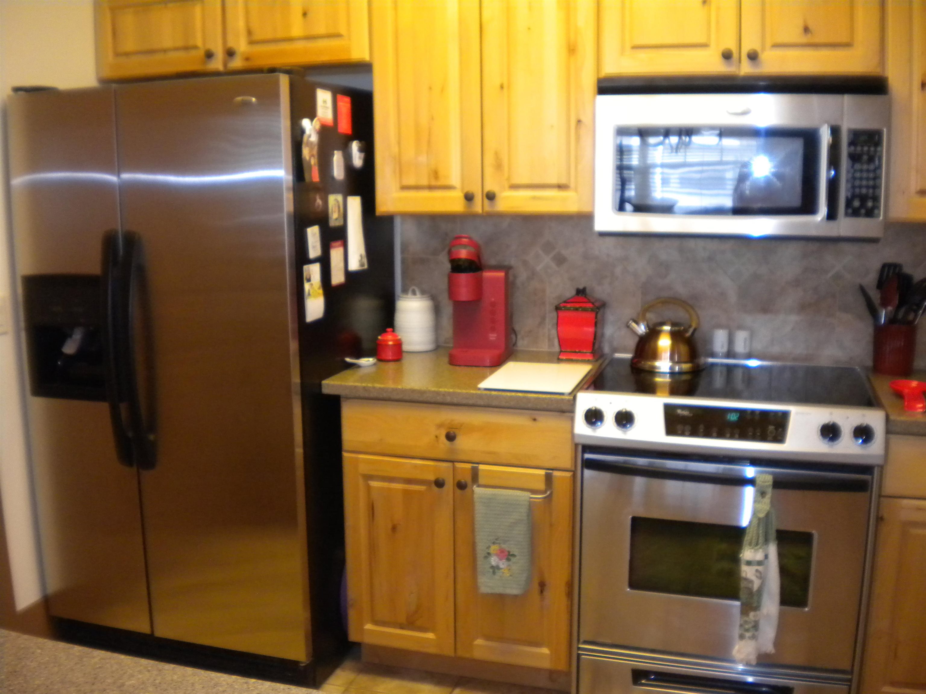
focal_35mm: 35
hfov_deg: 52.6
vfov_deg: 40.7
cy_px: 347
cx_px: 463
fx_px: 936
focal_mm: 6.3
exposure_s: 1/30
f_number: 3.1
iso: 400
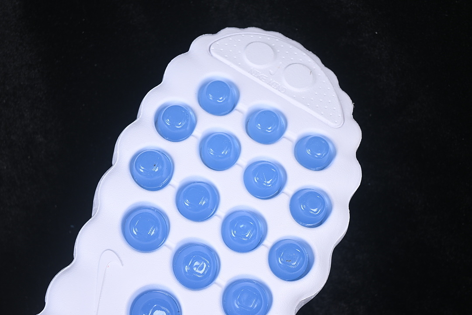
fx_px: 983
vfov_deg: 18.2
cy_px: 158
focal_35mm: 75
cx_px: 236
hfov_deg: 27.0
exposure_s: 1/80
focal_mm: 50
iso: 160
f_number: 7.1
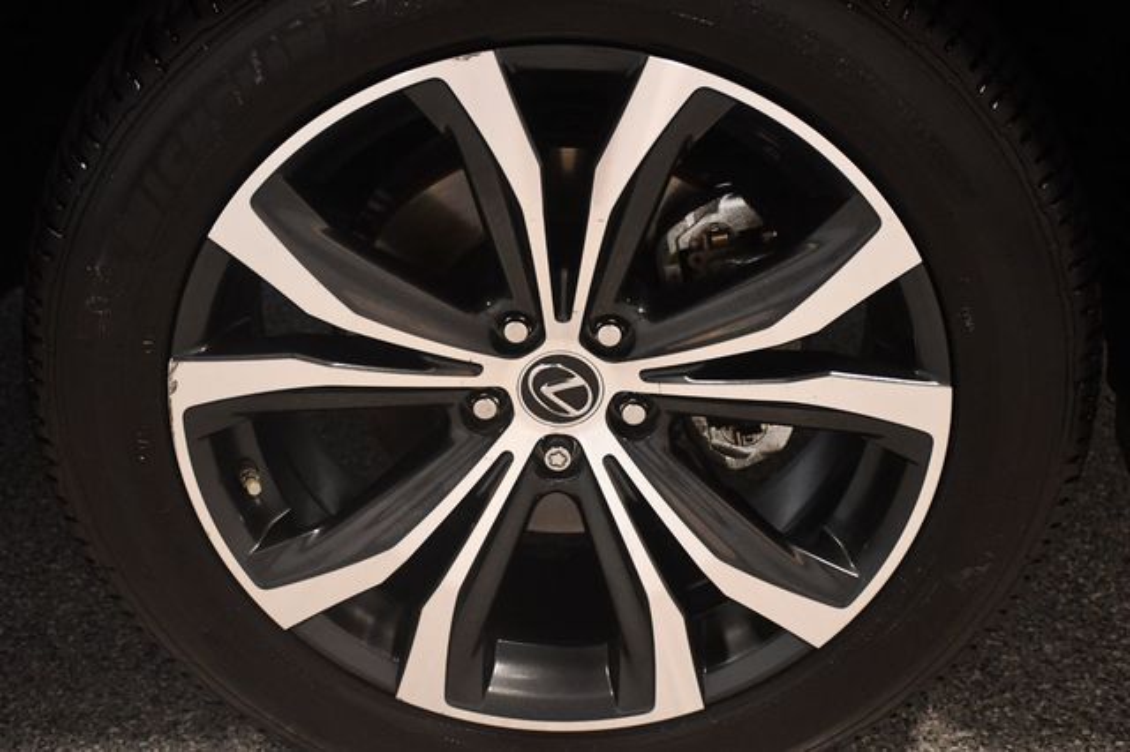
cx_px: 565
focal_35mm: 67
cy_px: 376
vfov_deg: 20.3
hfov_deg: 30.1
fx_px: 2102
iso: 3200
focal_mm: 45
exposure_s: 1/100
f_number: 4.5
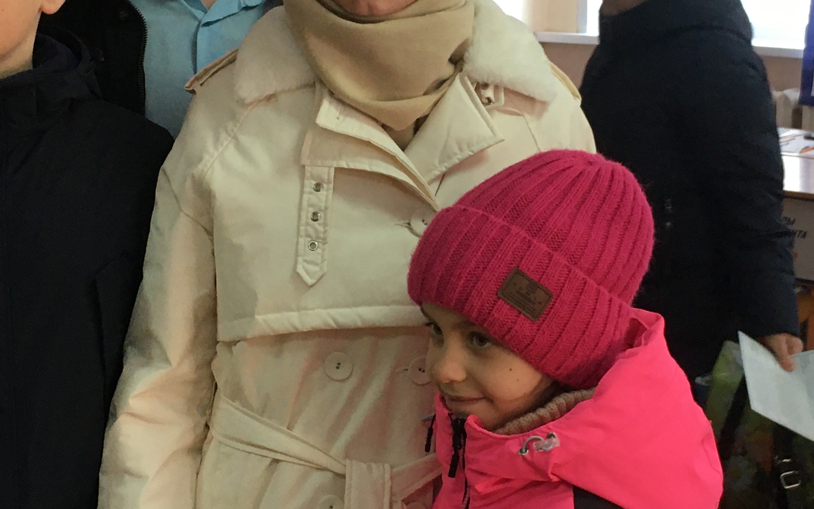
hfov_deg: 27.1
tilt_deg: -10.2
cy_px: 204
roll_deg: +0.2
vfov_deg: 17.1
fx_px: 1686
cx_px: 400
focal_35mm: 76
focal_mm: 4.15
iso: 50
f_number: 2.2
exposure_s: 1/33
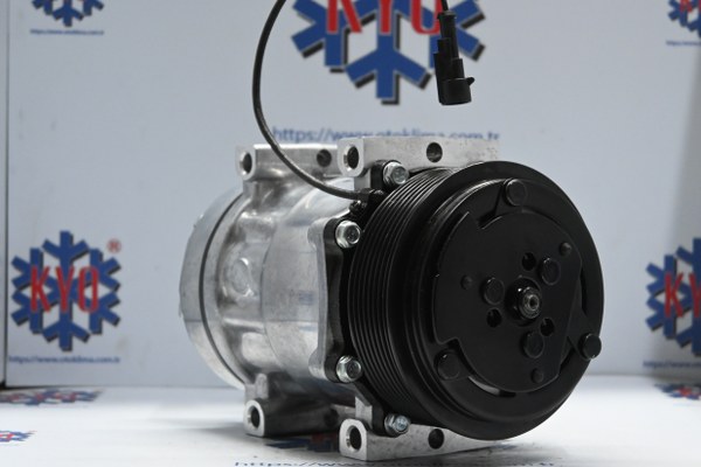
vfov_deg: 18.2
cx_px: 350
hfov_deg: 27.0
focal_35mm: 75
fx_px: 1460
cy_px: 234
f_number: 6.3
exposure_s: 1/80
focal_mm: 50
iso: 2500
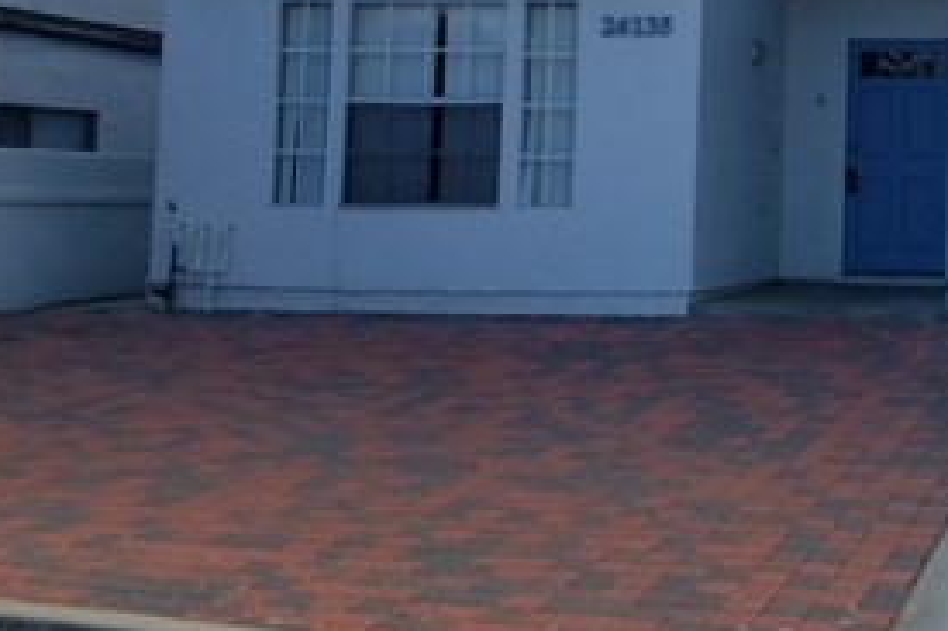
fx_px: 1658
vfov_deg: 20.8
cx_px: 972
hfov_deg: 29.6
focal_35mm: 63
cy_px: -17
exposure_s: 1/1592
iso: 50
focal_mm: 4.2
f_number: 1.7
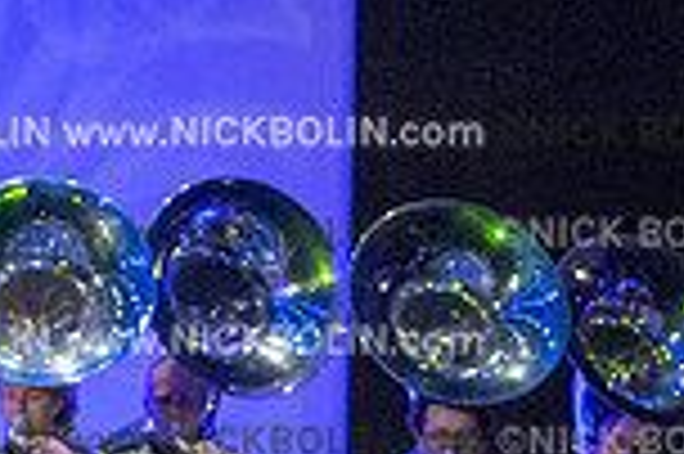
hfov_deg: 2.8
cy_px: 859
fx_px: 14121
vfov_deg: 1.8
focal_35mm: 744
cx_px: 135
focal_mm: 195
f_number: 5.6
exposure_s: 1/320
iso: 8000
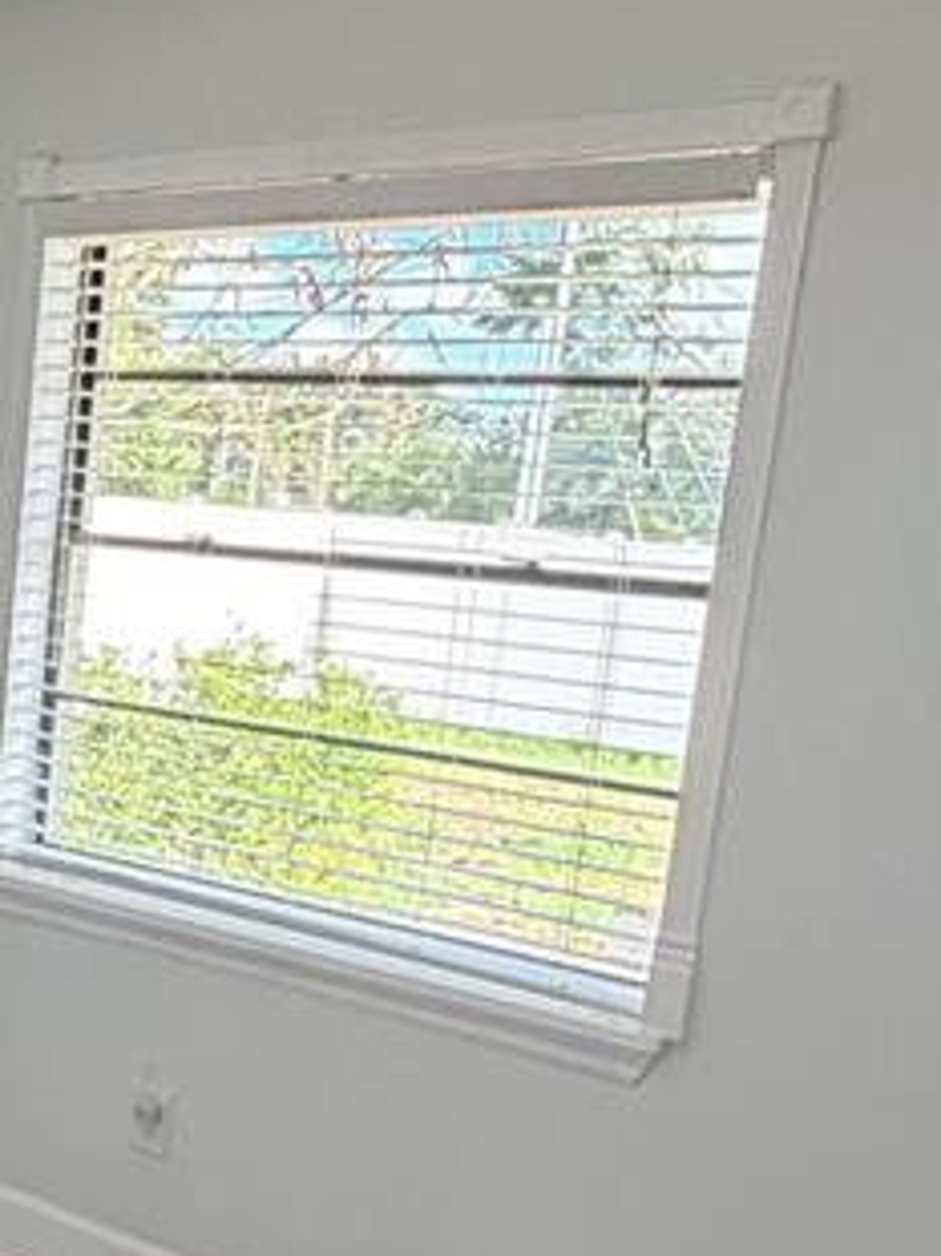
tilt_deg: -10.3
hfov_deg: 25.1
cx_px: -89
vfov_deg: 35.0
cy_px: 884
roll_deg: -4.2
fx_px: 1959
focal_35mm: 54
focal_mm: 2.22
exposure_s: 1/121
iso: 125
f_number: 2.2
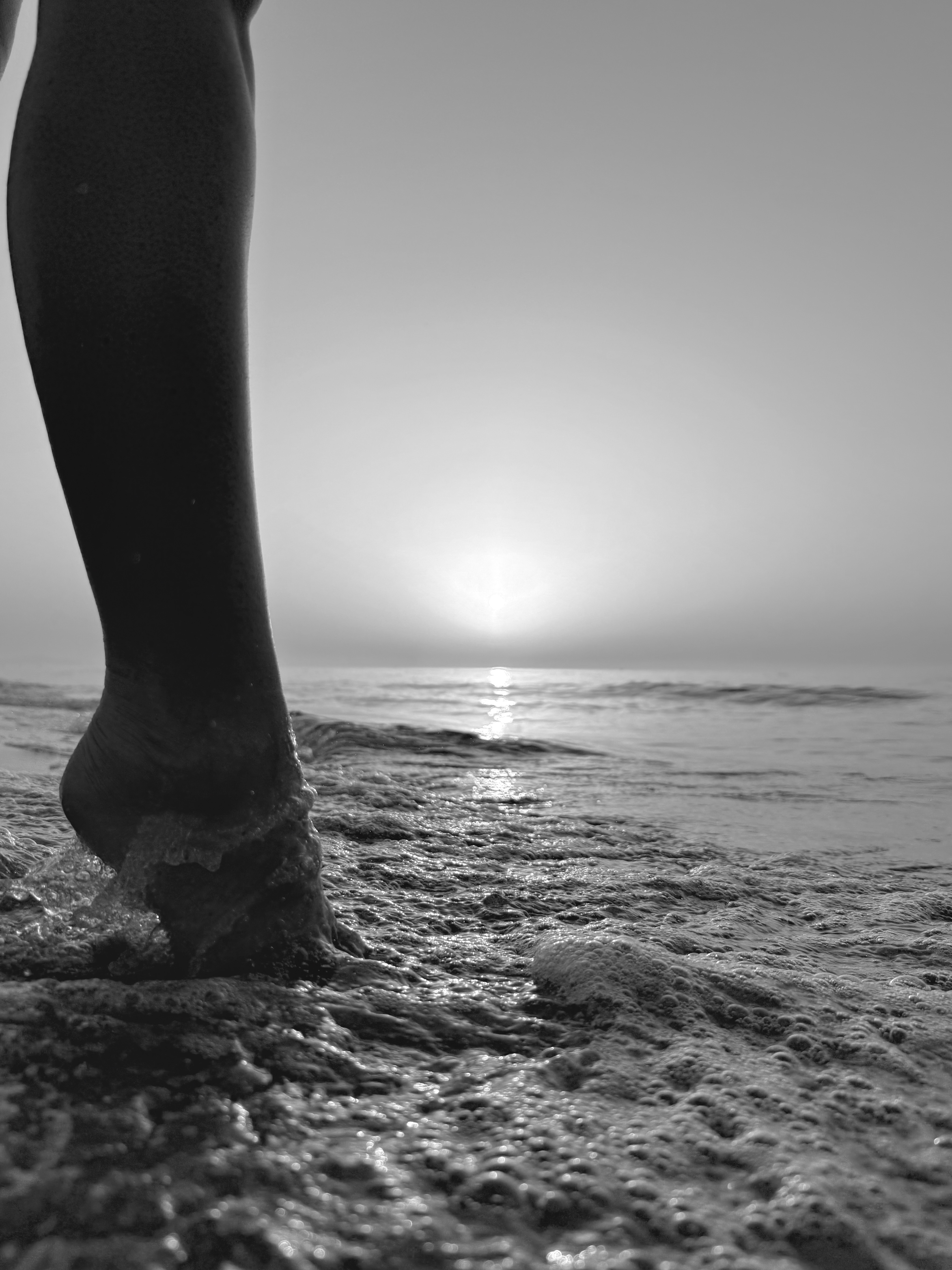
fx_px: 880
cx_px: 476
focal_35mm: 24
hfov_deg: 56.8
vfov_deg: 71.6
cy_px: 635
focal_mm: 6.76
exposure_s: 1/5714
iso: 80
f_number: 1.78
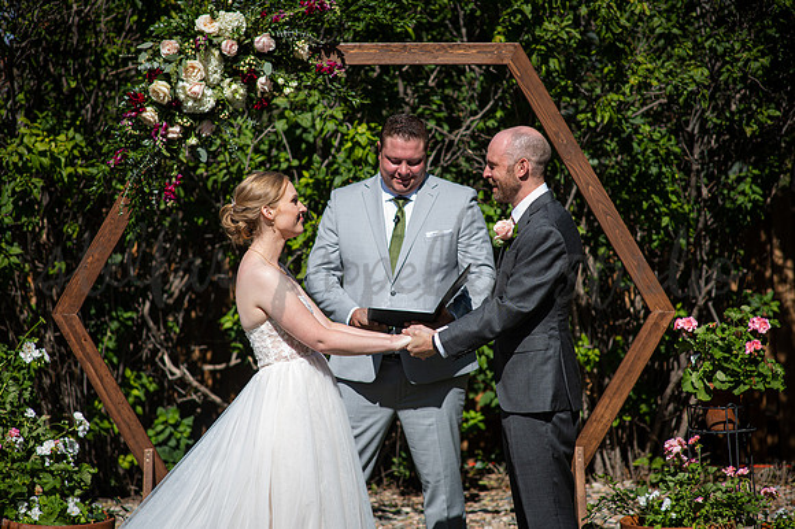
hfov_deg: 23.3
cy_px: 264
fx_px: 1925
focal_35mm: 87
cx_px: 398
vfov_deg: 15.7
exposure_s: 1/2500
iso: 200
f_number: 3.2
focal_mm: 85
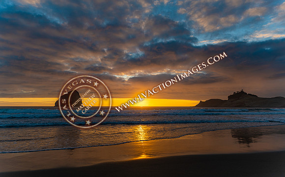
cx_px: 144
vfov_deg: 49.0
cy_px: 89
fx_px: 195
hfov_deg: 72.4
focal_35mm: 25
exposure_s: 1/1250
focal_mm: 24
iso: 64
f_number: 2.8
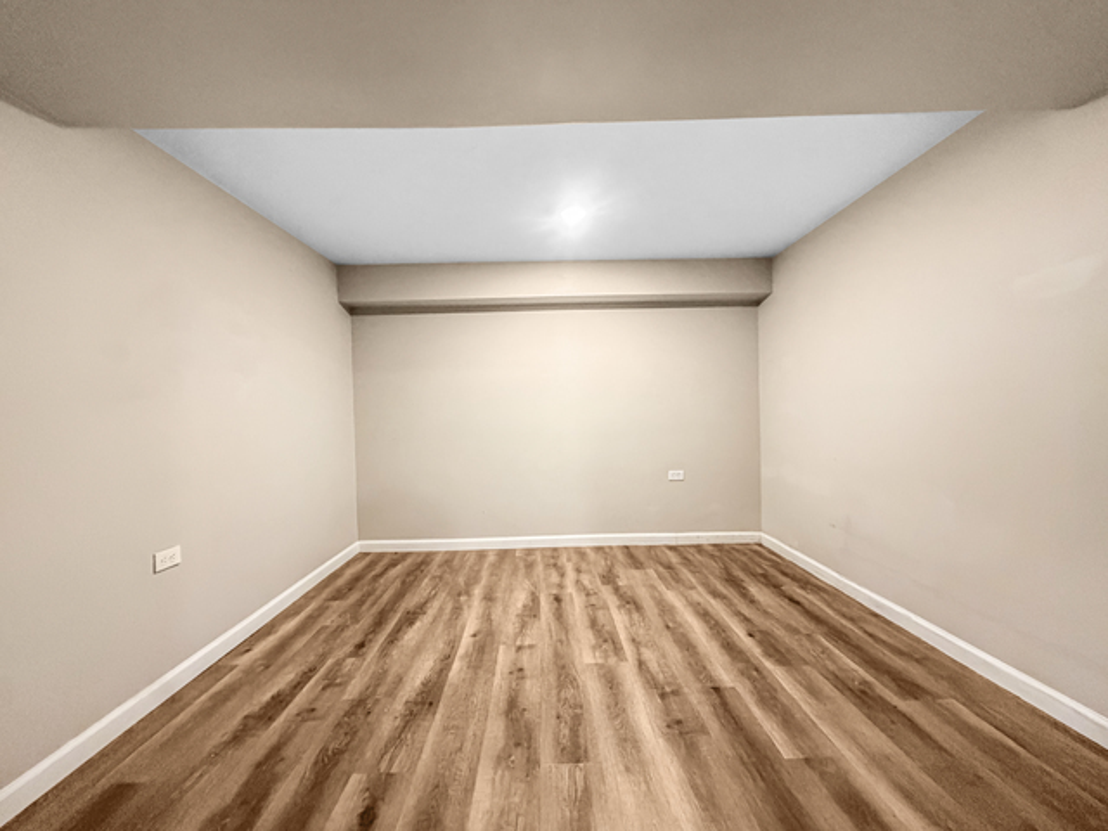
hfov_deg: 102.1
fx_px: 448
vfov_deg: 85.7
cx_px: 554
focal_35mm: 14
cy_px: 416
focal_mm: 2.22
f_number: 2.2
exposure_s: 1/60
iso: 800
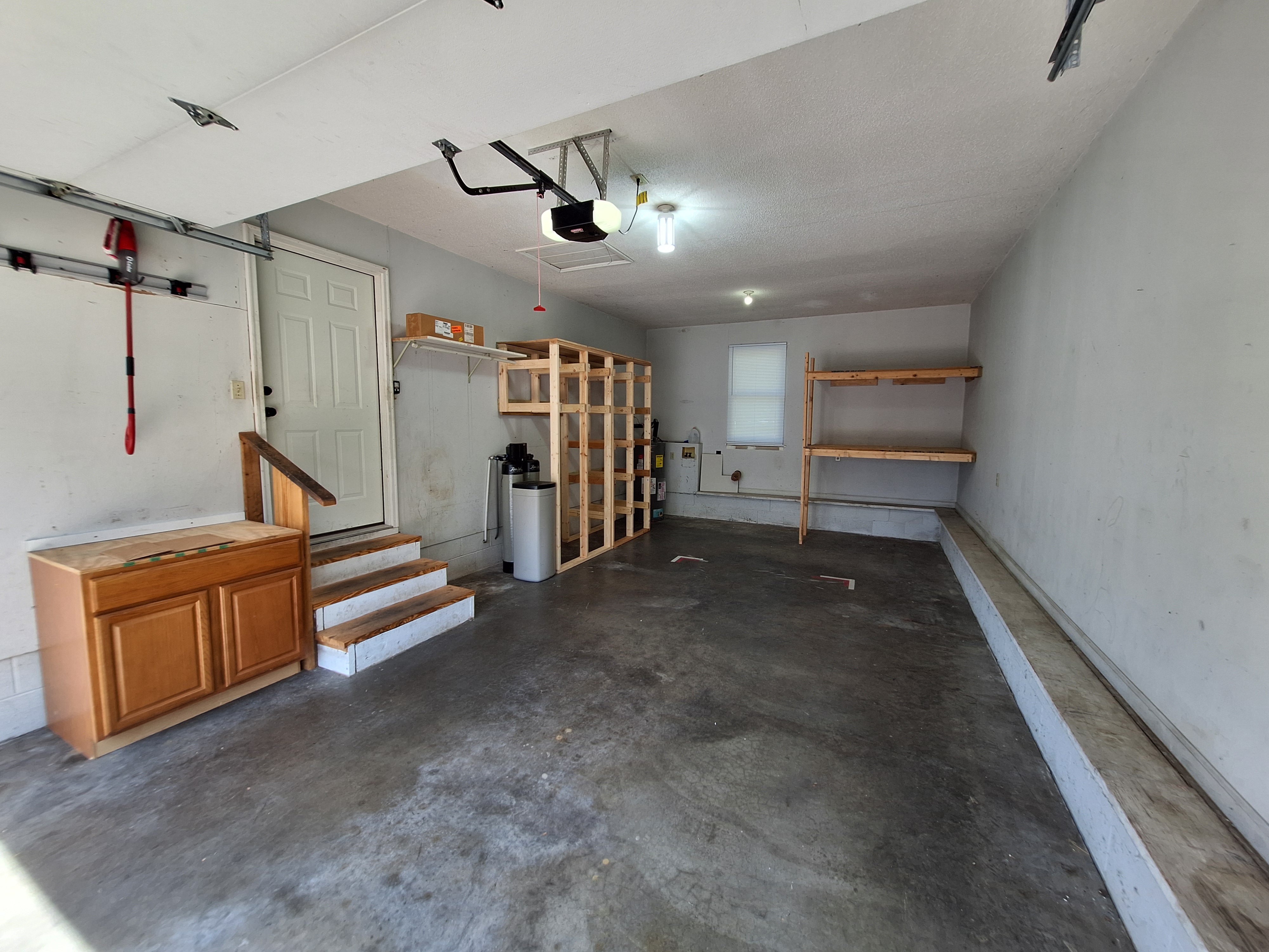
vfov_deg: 89.9
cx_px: 634
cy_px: 476
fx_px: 477
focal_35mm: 13
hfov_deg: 106.2
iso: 64
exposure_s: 1/120
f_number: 2.2
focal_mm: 1.74
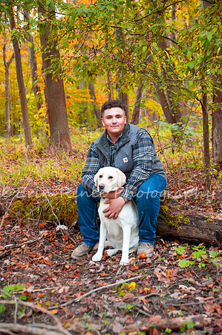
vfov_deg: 42.8
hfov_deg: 29.2
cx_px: 111
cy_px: 168
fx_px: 426
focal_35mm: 46
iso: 800
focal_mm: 46
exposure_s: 1/100
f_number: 2.8
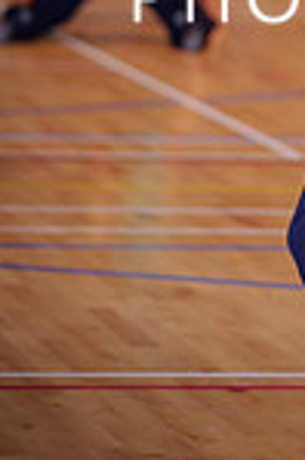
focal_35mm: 392
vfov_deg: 5.2
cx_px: 451
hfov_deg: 3.5
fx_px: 4993
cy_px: -59
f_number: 2.8
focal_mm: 130
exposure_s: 1/200
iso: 800
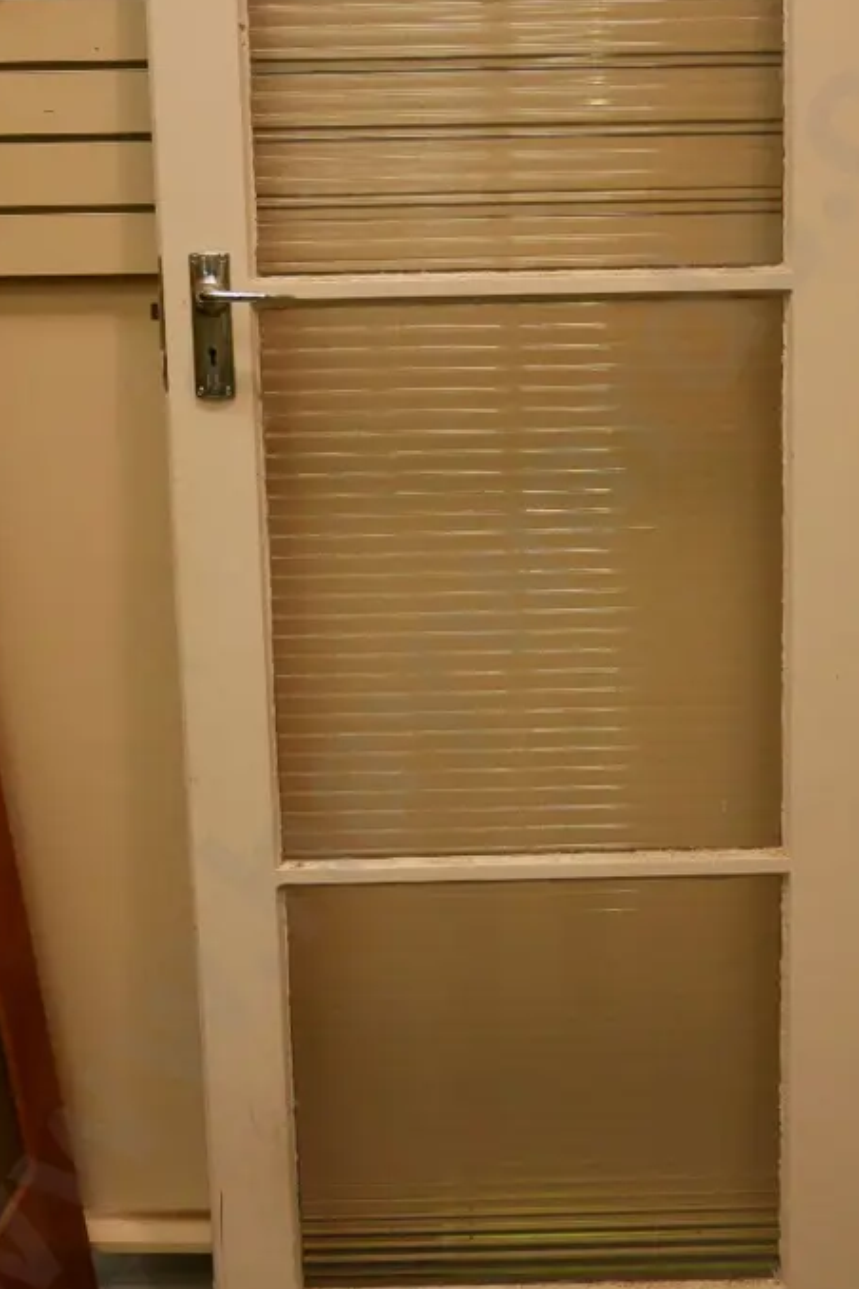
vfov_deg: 44.4
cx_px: 531
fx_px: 1575
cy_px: 557
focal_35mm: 44
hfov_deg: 30.4
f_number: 3.7
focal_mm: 14
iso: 3200
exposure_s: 1/400
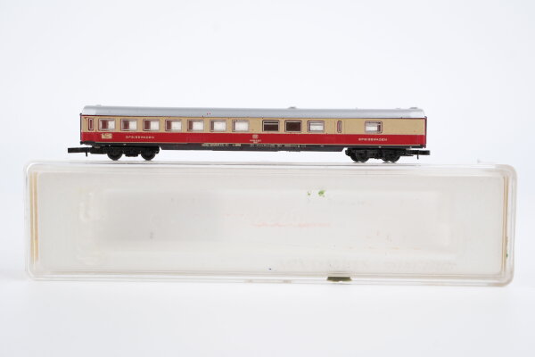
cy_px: 178
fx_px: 669
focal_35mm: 45
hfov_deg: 43.6
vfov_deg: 29.9
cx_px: 268
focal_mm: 30
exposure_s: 1/125
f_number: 10
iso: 400
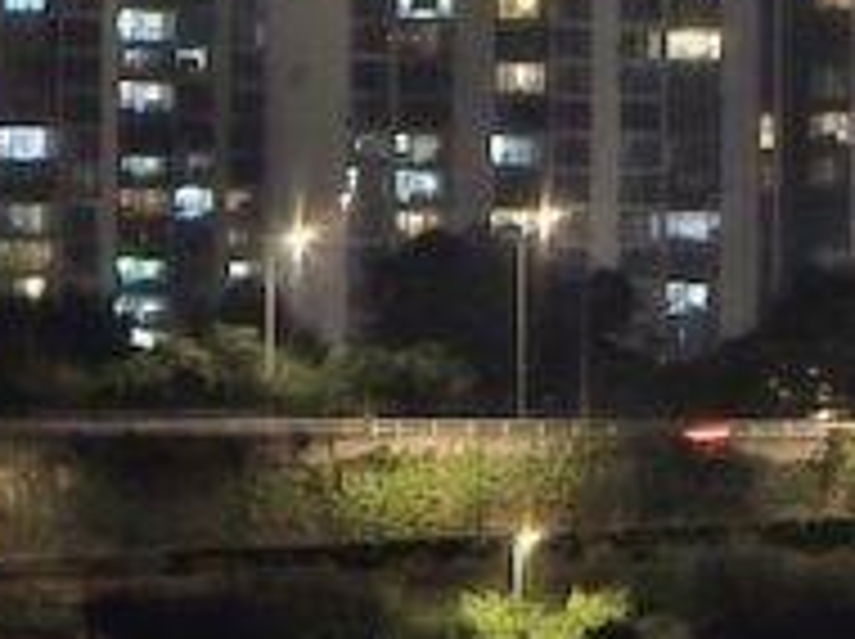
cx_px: 1588
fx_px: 15319
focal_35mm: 621
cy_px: -1076
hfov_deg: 3.2
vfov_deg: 2.4
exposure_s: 1/15
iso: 2500
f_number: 3.4
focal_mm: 18.6
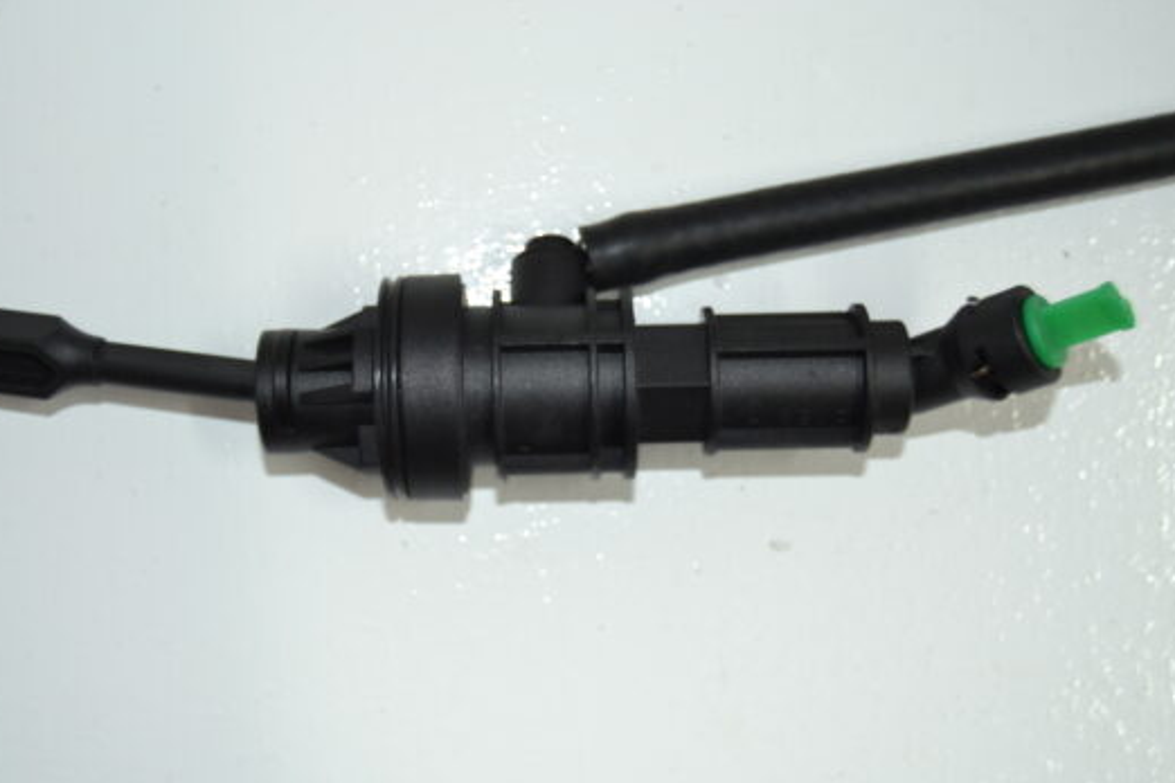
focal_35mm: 53
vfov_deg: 25.5
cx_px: 514
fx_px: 1730
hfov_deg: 37.5
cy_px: 454
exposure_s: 1/15
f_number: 4.2
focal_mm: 30
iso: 200
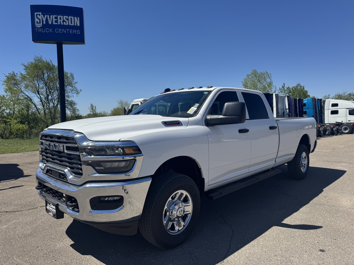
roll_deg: +1.7
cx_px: 177
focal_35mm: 24
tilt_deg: -3.6
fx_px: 245
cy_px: 132
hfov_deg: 71.6
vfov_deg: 56.8
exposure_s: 1/5348
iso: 80
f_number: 1.78
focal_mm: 6.76
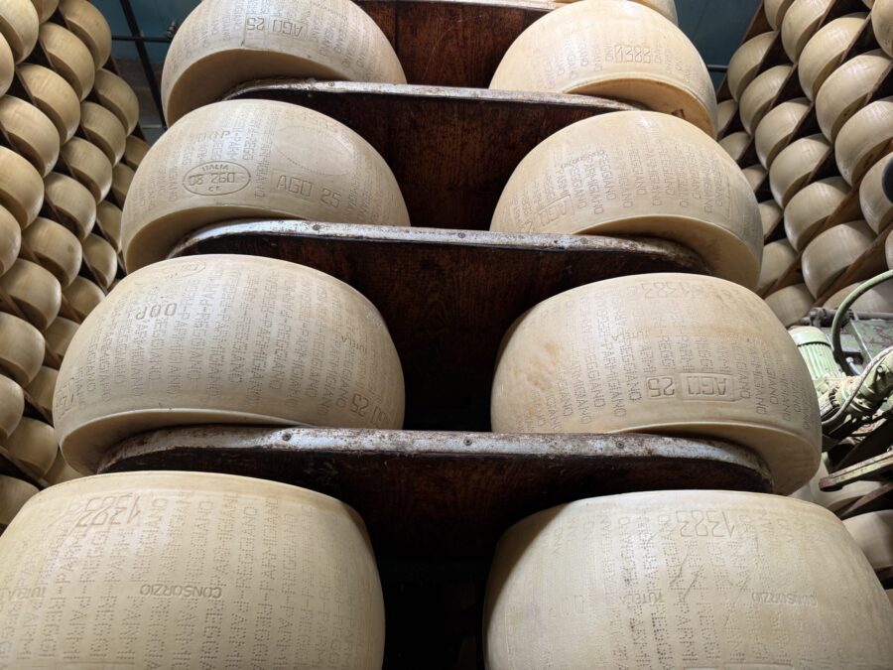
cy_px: 335
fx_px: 619
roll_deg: +0.2
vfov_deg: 56.8
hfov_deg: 71.6
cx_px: 446
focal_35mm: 24
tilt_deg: +32.7
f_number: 1.78
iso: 125
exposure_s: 1/100
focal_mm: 6.76
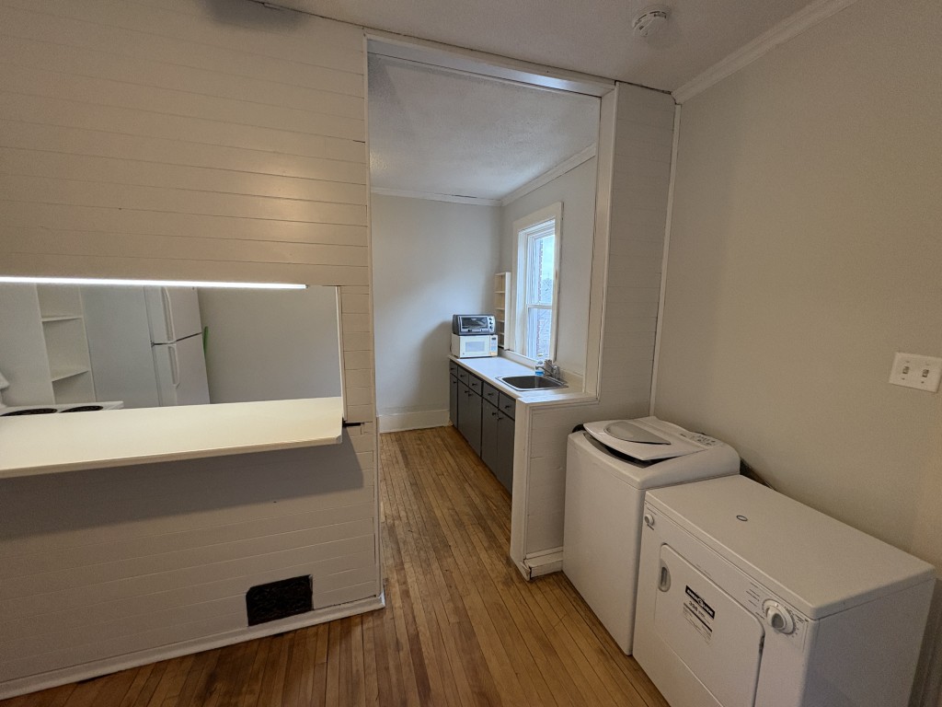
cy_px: 354
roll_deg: +0.0
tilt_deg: -6.4
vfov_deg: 85.7
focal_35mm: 14
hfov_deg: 102.1
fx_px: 381
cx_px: 471
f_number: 2.2
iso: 400
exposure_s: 1/120
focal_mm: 2.22
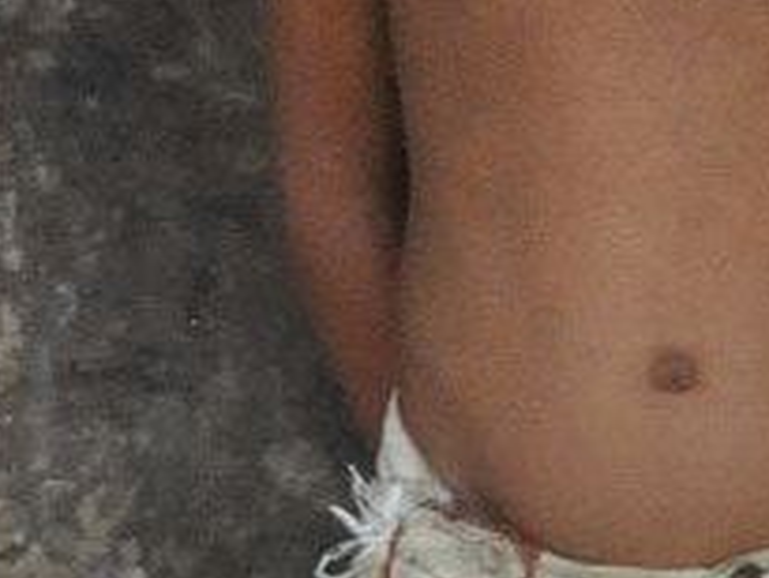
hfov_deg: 2.7
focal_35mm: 731
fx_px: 16243
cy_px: 535
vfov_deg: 2.0
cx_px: 1272
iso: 1600
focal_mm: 65
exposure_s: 1/1250
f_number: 9
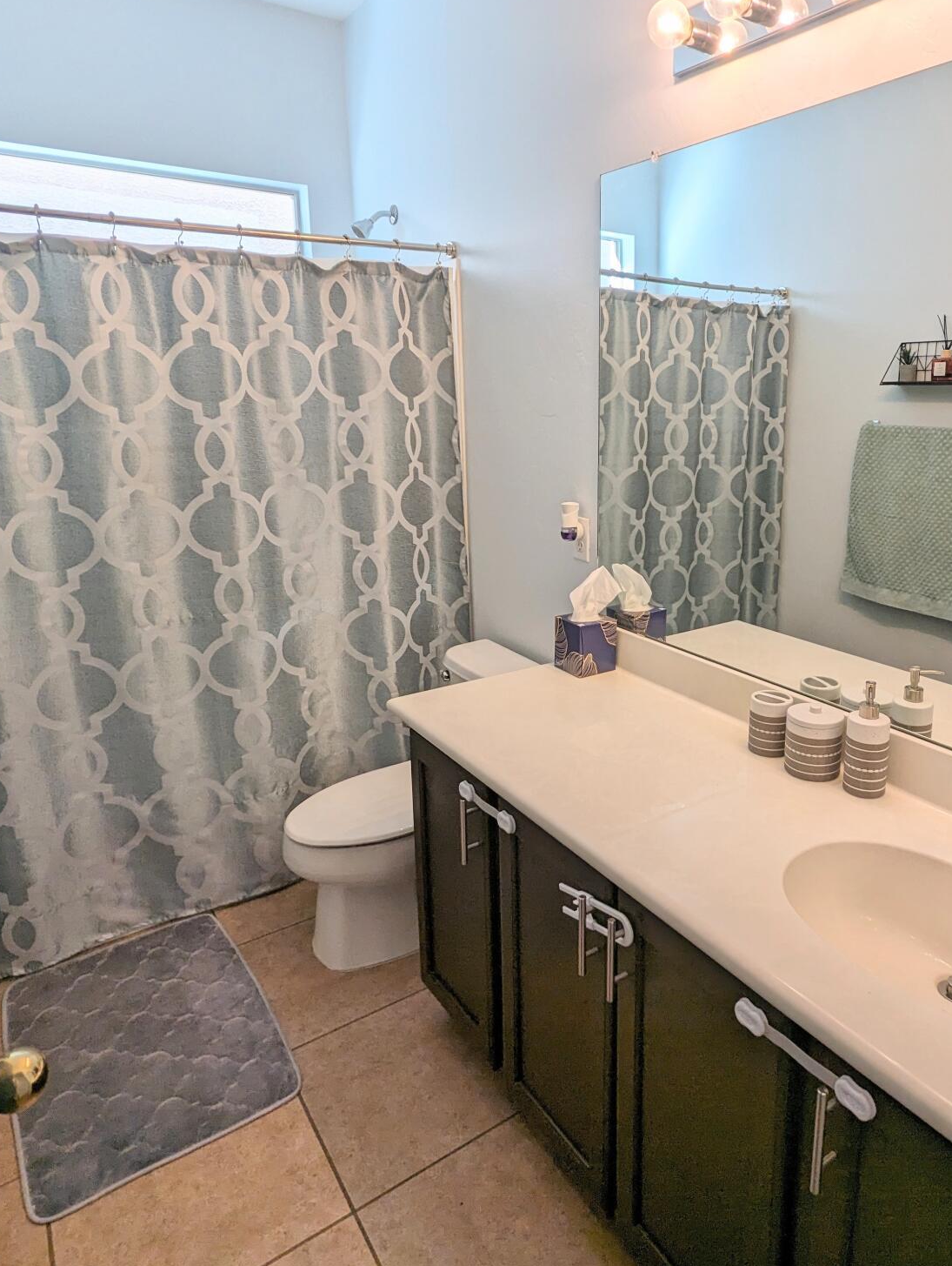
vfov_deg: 76.1
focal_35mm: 22
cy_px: 566
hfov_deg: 60.3
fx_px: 805
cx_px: 600
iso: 39
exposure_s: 1/78.2
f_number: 2.2
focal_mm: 2.35
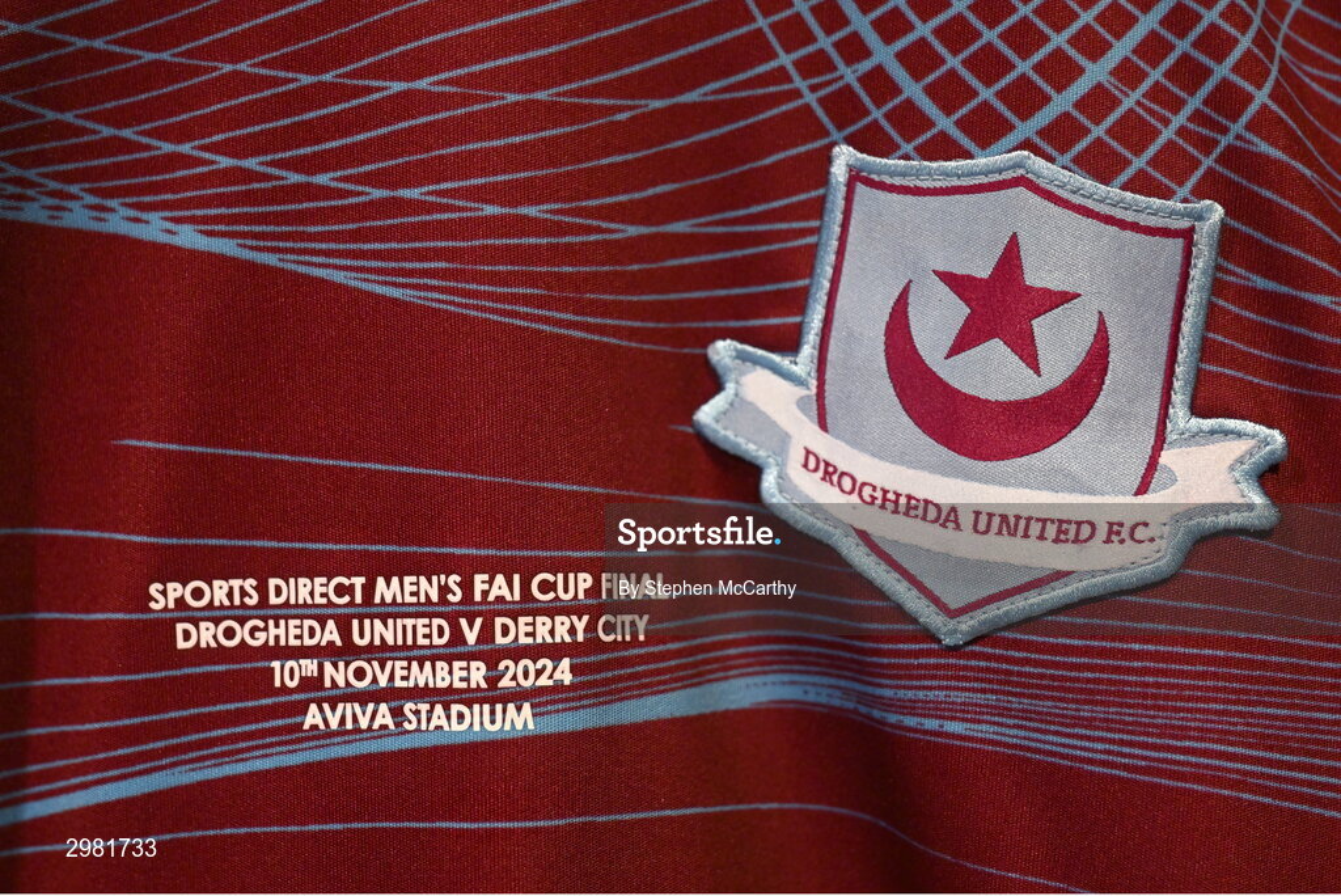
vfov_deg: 23.4
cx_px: 670
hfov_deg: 34.5
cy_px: 448
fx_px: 2162
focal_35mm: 58
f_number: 6.3
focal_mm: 58
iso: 4000
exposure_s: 1/50
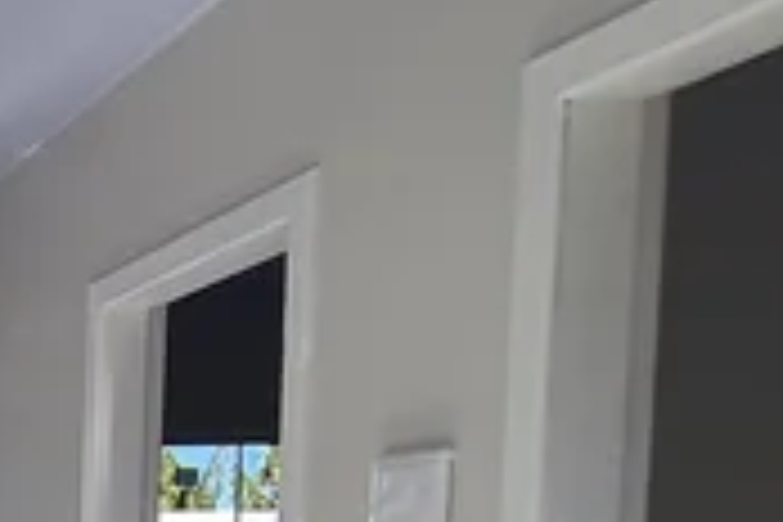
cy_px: 776
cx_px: -630
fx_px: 1392
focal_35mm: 64
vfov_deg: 18.8
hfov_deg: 21.1
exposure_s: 1/808
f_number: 2.2
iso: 50
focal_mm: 1.74
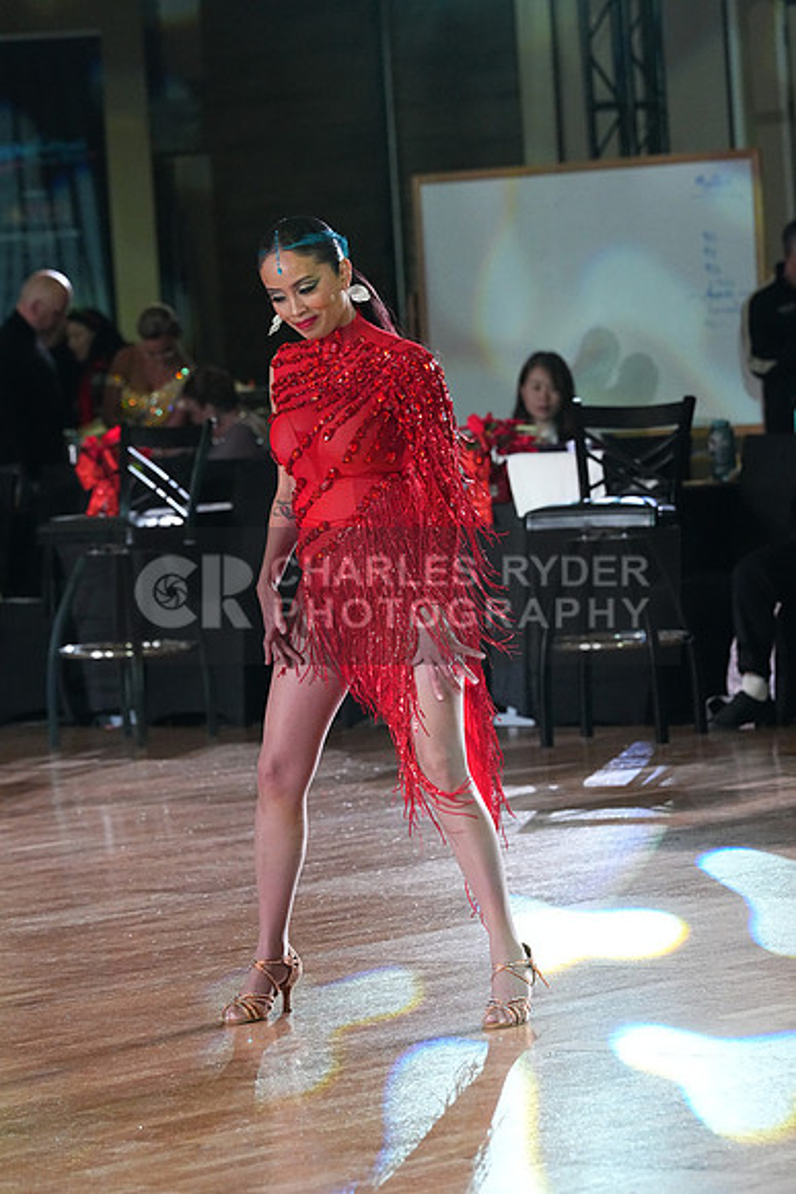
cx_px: 398
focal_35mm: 177
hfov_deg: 7.8
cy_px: 597
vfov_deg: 11.6
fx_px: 5867
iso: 8000
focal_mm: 177
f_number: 6.3
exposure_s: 1/400
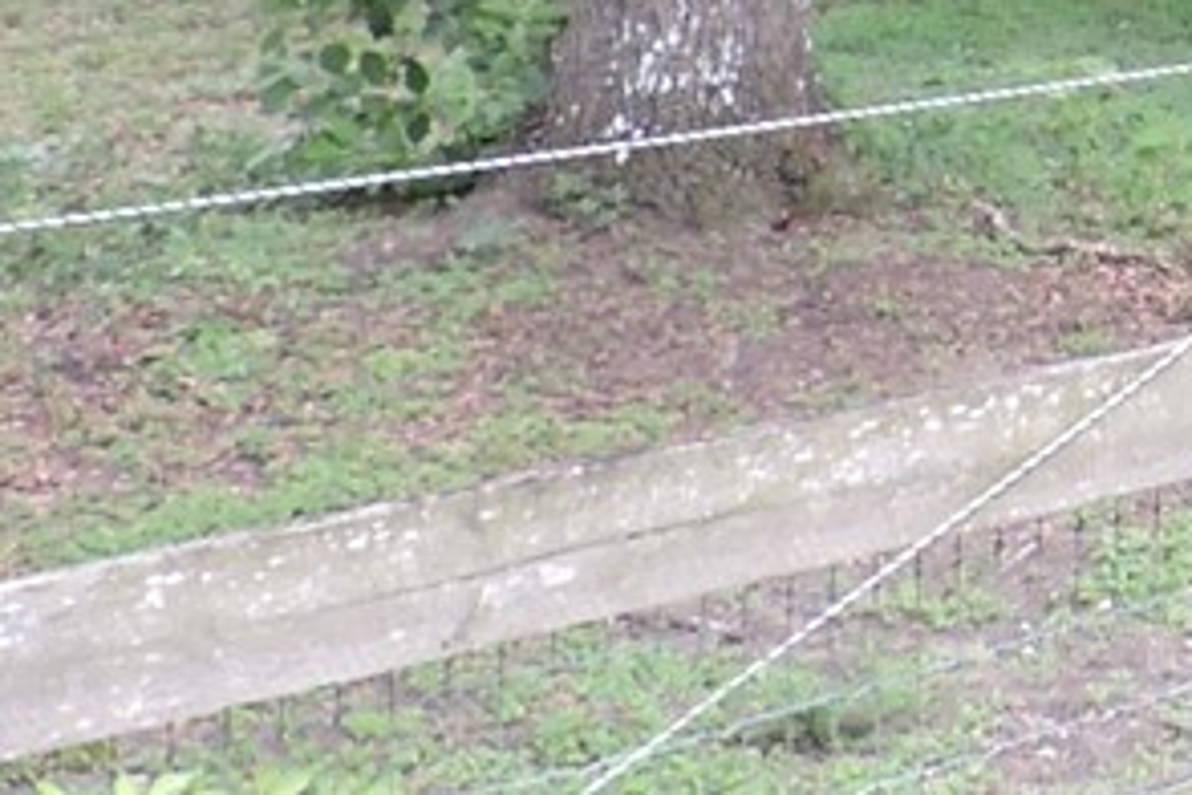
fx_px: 4503
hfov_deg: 12.5
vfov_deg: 9.6
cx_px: 2643
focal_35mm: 136
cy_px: -625
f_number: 3
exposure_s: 1/60
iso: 100
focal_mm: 4.3
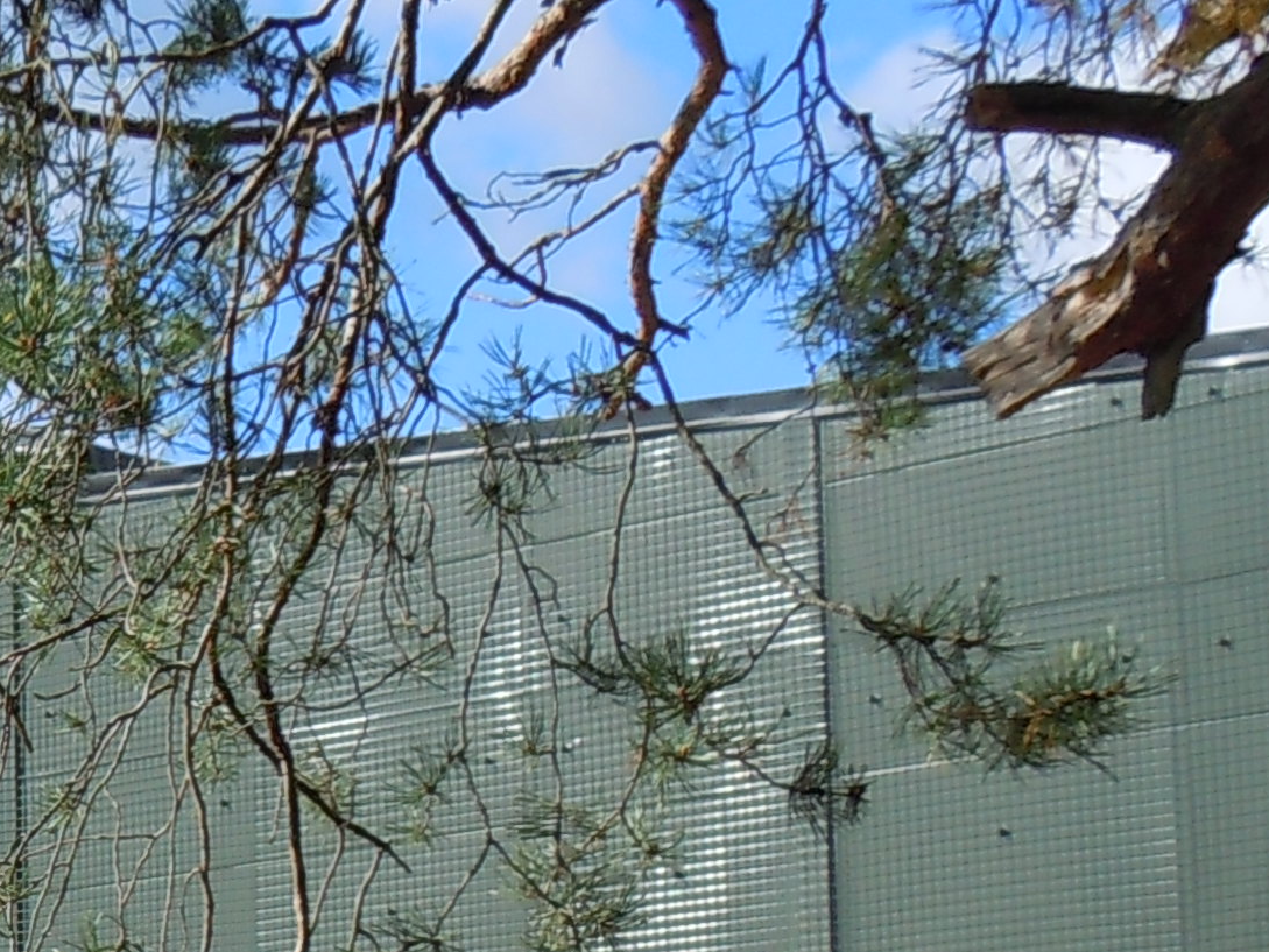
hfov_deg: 15.6
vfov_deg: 12.3
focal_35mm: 119
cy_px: 928
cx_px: -430
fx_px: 4363
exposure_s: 1/800
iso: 100
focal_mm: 5.4
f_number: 3.5
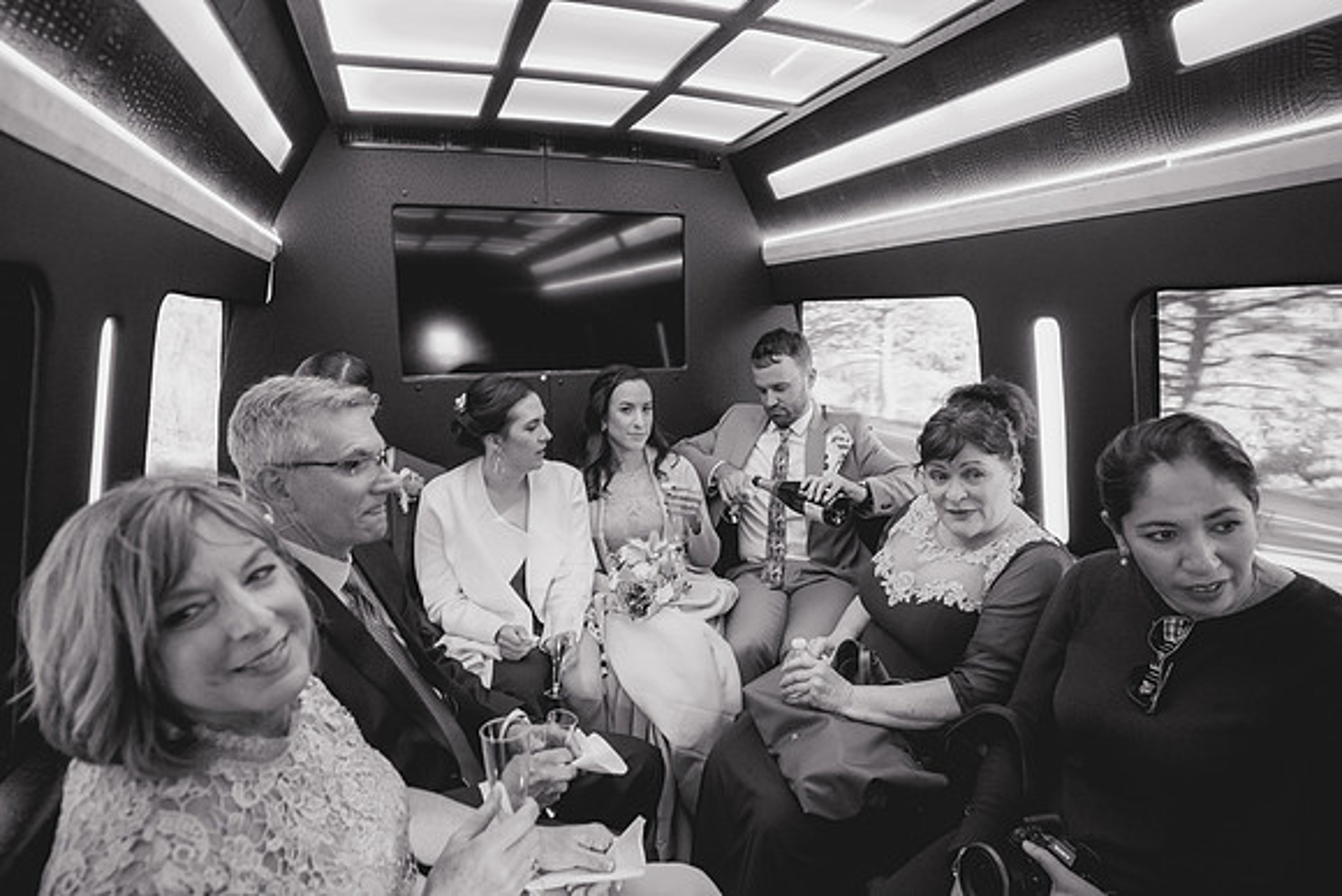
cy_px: 448
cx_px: 671
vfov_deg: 65.6
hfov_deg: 88.0
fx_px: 695
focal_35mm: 19
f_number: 2.8
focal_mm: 18
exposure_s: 1/100
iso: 3200
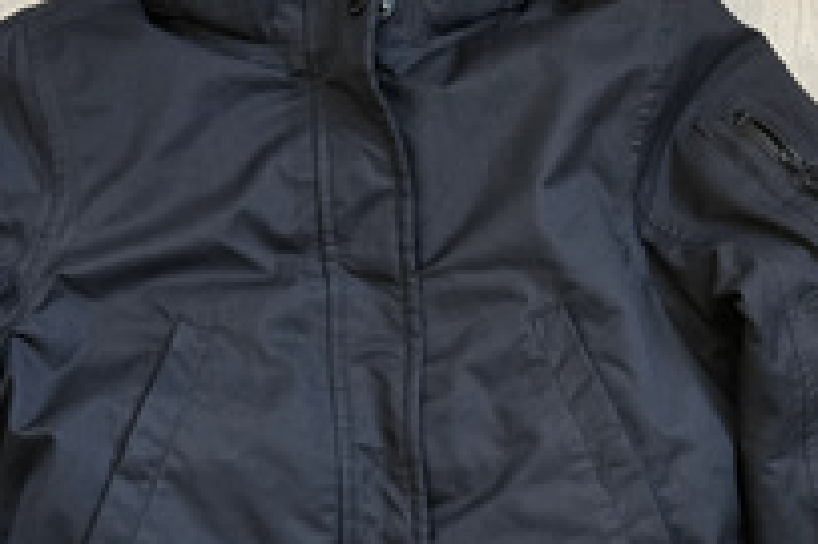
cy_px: 459
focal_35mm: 59
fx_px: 1339
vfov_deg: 22.5
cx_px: 377
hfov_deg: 33.9
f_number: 1.8
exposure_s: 1/101
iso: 400
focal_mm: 5.4
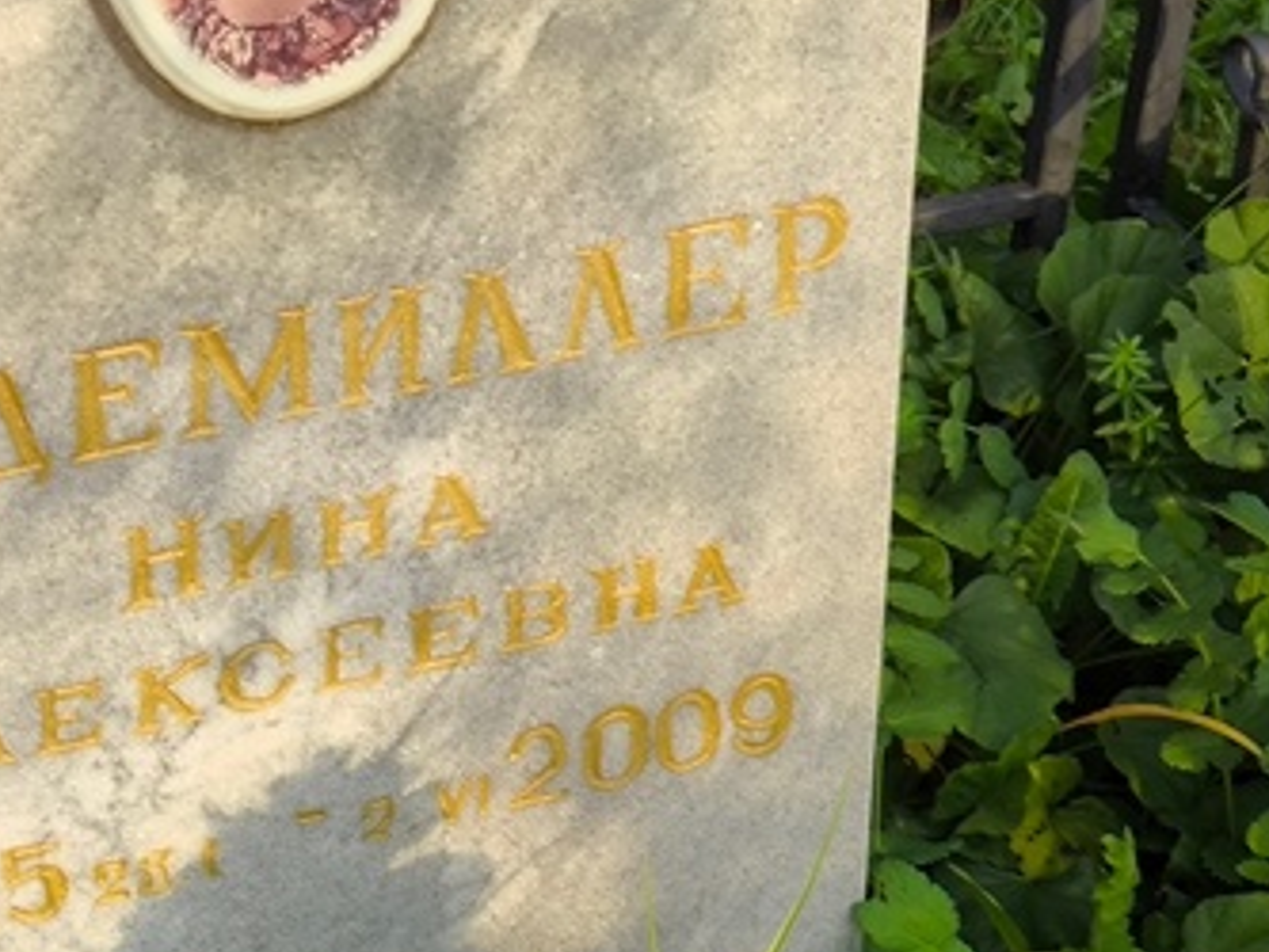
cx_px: 21
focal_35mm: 120
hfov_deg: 16.1
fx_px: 4401
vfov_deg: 12.3
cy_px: 689
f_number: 1.7
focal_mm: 4.71
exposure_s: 1/416
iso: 50
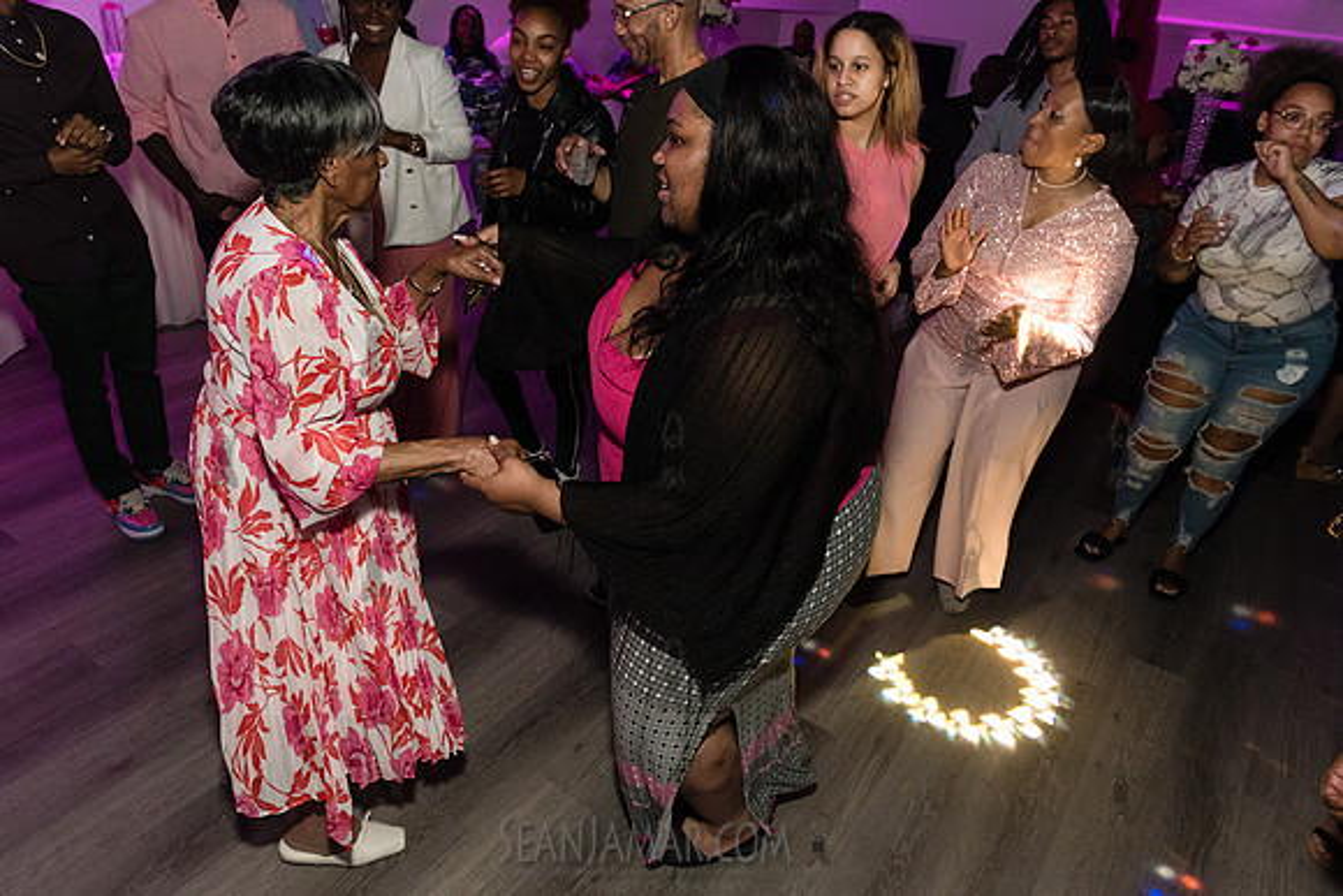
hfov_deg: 69.4
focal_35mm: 26
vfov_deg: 49.6
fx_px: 970
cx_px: 672
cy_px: 448
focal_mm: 26
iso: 4000
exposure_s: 1/200
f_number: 4.5
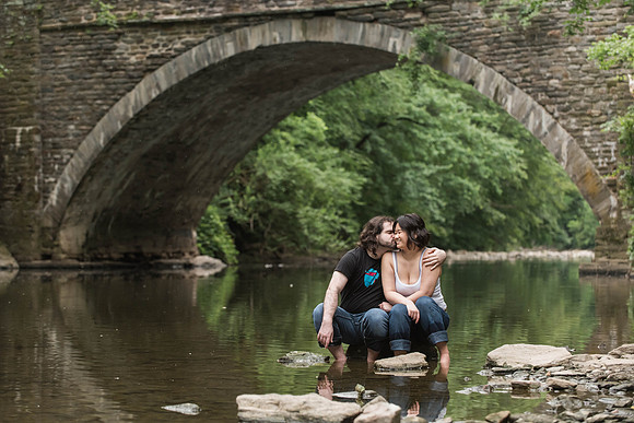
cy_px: 208
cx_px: 317
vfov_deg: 13.0
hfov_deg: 19.4
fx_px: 1858
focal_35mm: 105
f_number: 4
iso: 1600
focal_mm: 102
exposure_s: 1/250
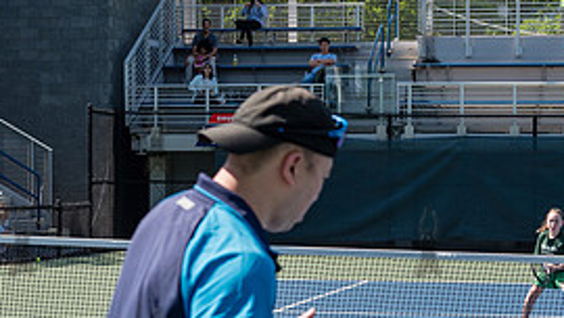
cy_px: 220
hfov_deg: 18.0
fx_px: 1765
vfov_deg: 10.3
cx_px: 447
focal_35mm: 118
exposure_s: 1/800
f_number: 4.5
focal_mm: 48
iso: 200
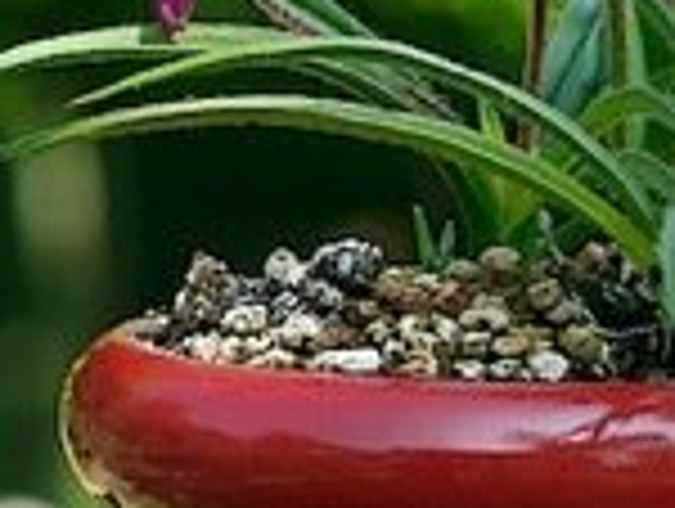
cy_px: 0
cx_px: 963
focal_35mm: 288
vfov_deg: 5.2
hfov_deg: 6.8
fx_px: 5625
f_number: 6.3
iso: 100
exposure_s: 1/90
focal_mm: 60
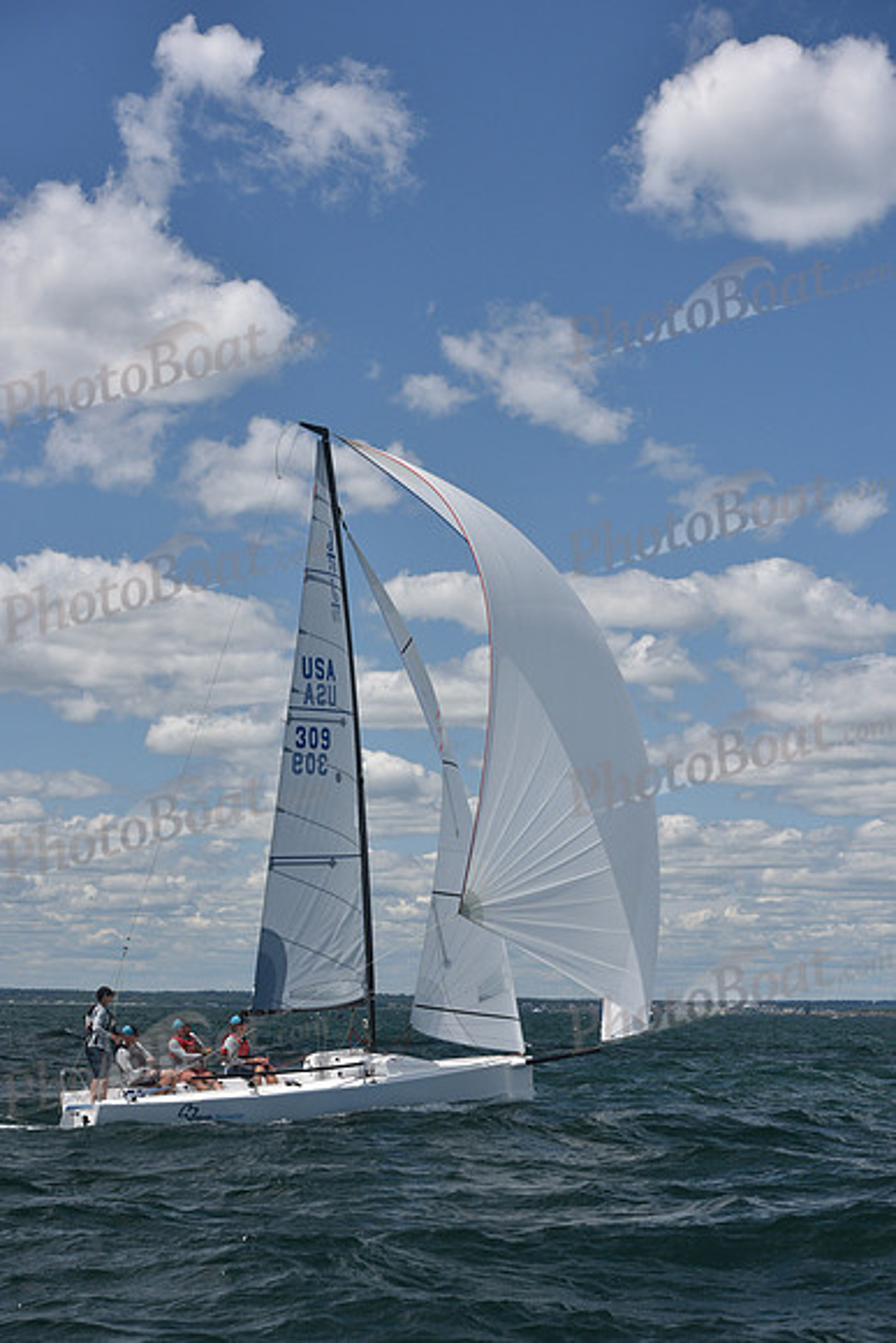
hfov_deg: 19.5
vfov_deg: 28.8
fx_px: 2612
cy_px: 672
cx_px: 448
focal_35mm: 70
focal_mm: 70
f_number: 7.1
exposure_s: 1/800
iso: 320
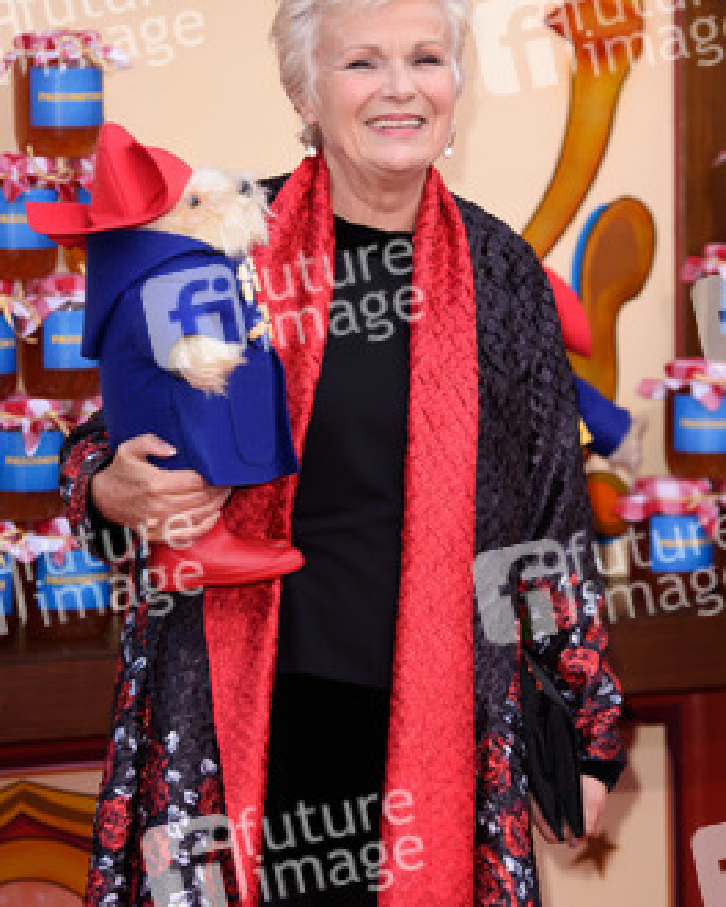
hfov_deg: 7.0
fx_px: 5963
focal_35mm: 222
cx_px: 364
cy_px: 443
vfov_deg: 8.7
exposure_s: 1/250
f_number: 5.6
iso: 400
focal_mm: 195
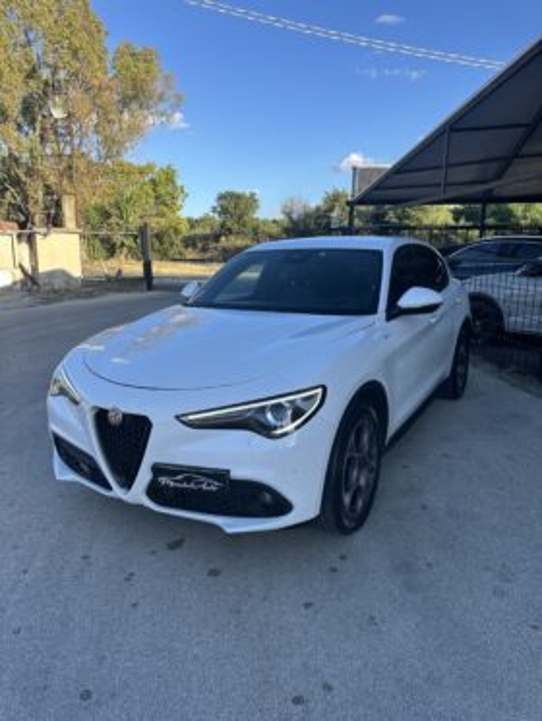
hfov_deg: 56.8
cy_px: 360
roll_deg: -1.5
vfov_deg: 71.6
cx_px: 271
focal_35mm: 24
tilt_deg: -10.8
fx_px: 501
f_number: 1.78
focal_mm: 6.86
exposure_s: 1/1664
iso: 80
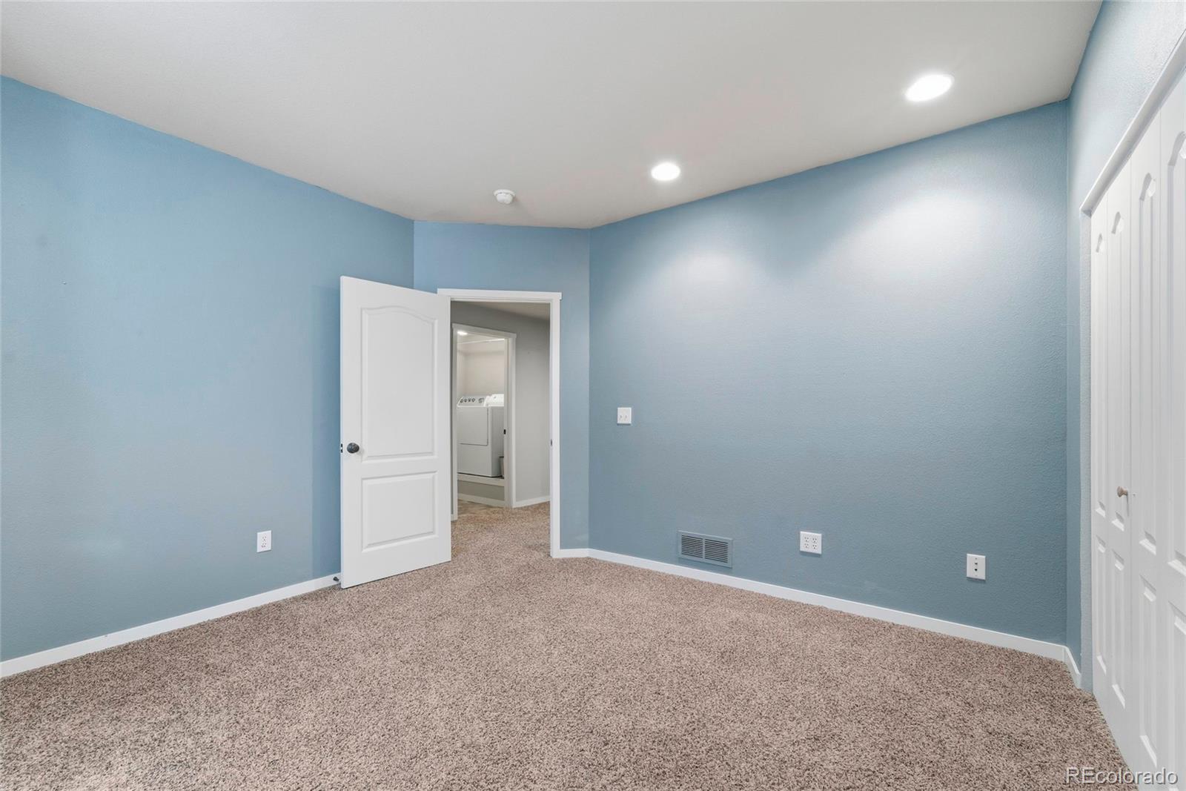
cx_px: 593
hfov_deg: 104.2
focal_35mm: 14
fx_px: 461
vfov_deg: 81.2
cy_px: 396
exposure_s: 1/5
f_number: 9
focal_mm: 14
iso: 320
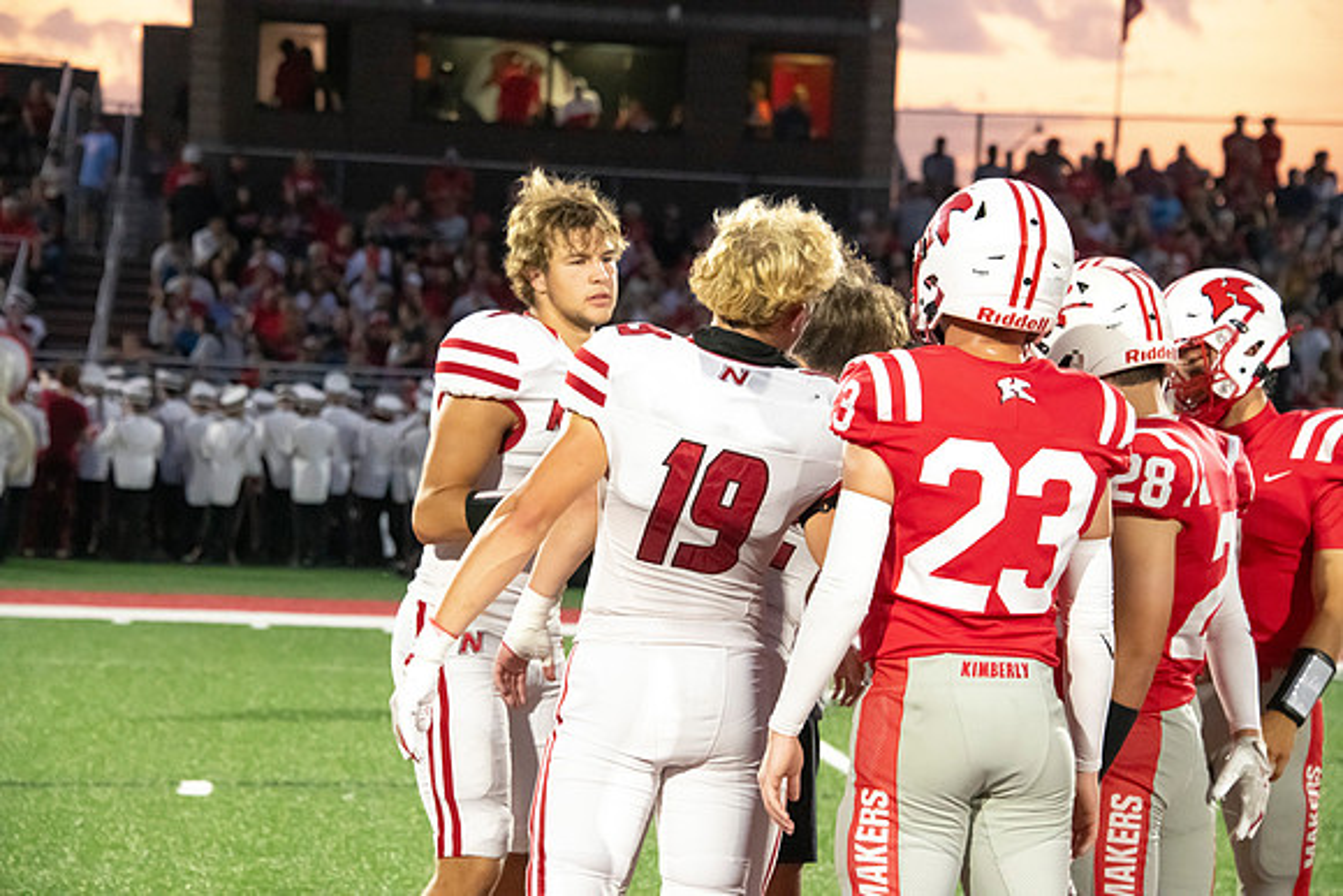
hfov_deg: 15.2
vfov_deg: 10.2
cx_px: 672
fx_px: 5037
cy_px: 448
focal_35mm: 135
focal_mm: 135
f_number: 7.1
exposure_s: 1/250
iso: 10000
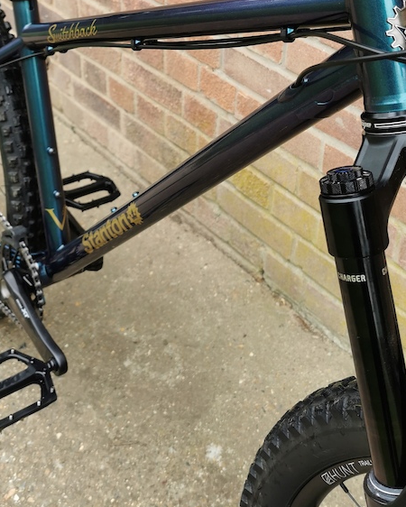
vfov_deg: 36.7
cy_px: 66
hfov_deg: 31.5
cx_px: 213
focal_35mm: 48
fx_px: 721
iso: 50
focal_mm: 5.56
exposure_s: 1/151
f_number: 1.6
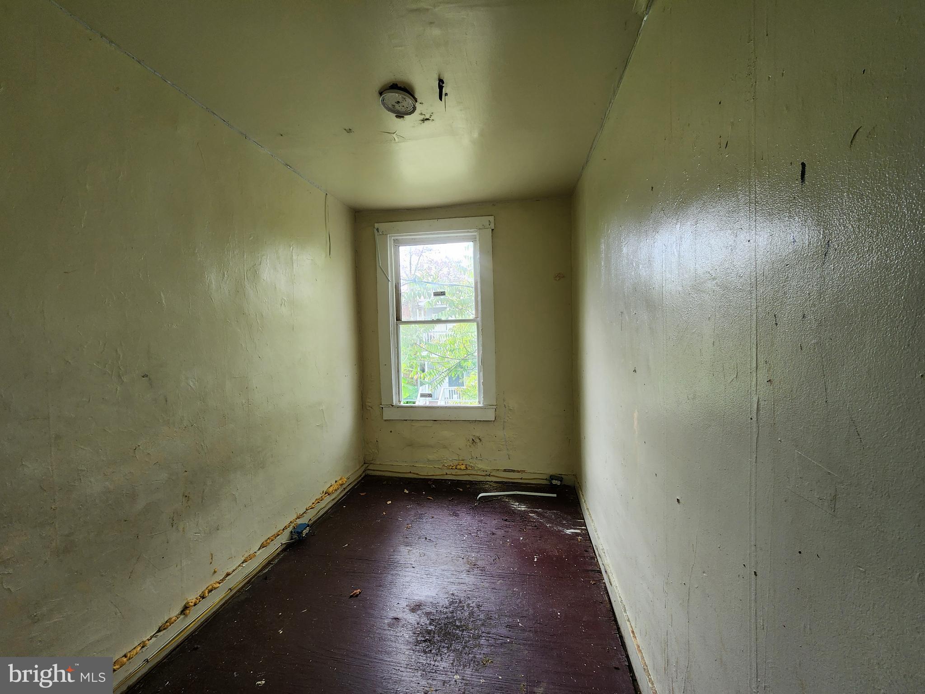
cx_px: 462
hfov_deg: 106.2
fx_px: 347
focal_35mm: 13
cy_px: 347
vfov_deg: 89.9
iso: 100
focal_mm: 2.2
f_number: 2.2
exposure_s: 1/60
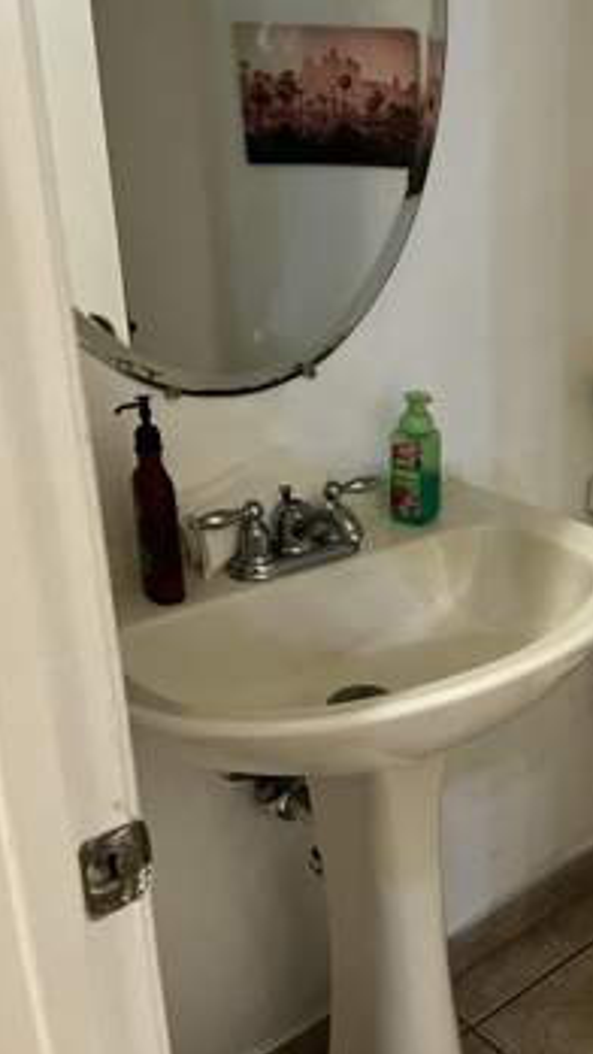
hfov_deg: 27.6
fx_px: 1089
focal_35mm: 39
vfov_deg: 51.6
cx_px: 666
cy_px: 516
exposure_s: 1/60
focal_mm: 5.7
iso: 500
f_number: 1.5
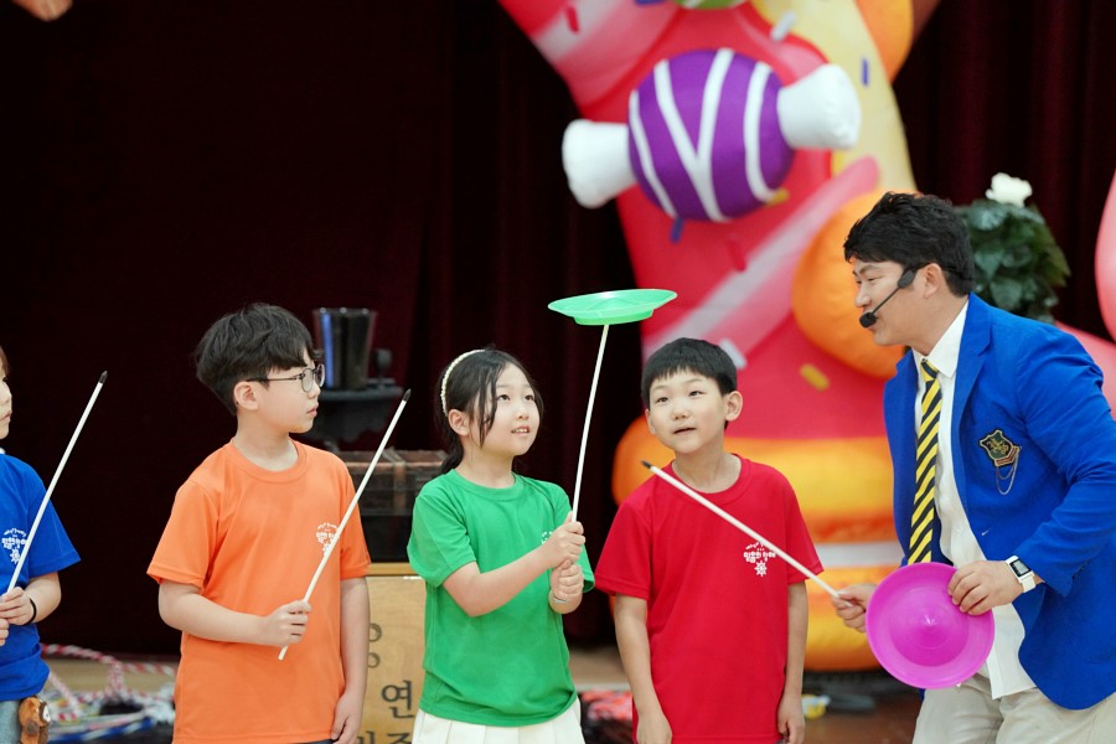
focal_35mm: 200
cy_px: 372
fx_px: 6200
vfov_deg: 6.9
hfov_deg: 10.3
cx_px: 558
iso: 4000
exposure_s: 1/250
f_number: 4
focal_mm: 200
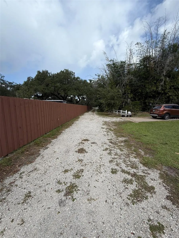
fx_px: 97
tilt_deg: -8.5
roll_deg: +1.1
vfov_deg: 102.1
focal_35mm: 14
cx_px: 90
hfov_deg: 85.7
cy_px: 119
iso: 20
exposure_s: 1/928
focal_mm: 2.22
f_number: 2.2
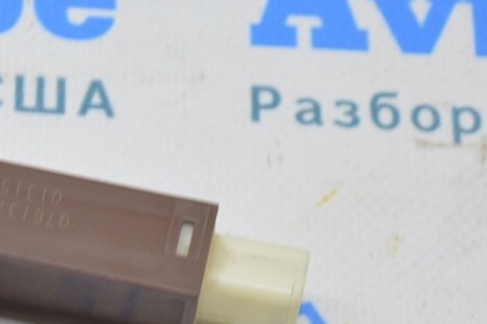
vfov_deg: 6.4
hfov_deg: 9.5
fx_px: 2911
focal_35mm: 215
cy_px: 135
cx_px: -32
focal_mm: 55
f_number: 5.6
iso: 400
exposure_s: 1/20
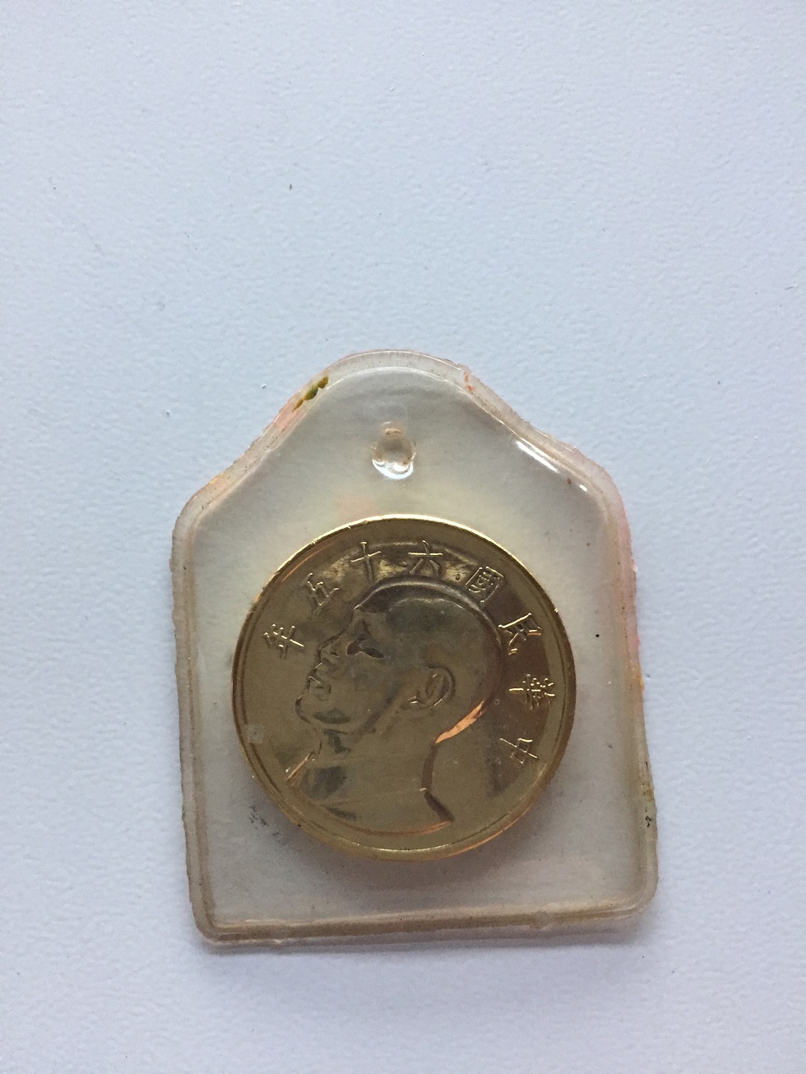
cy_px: 537
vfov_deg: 61.7
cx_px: 403
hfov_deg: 48.2
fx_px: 900
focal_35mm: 29
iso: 160
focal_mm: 4.15
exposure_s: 1/30
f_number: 2.2
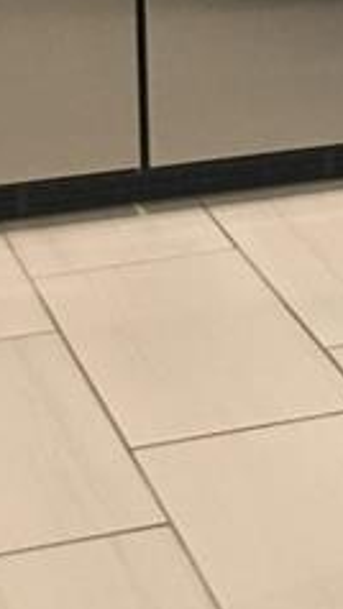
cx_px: 402
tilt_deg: -4.8
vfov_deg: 12.3
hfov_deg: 7.6
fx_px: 2569
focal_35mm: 159
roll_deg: +0.7
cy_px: -499
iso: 160
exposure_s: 1/30
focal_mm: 4.15
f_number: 2.2
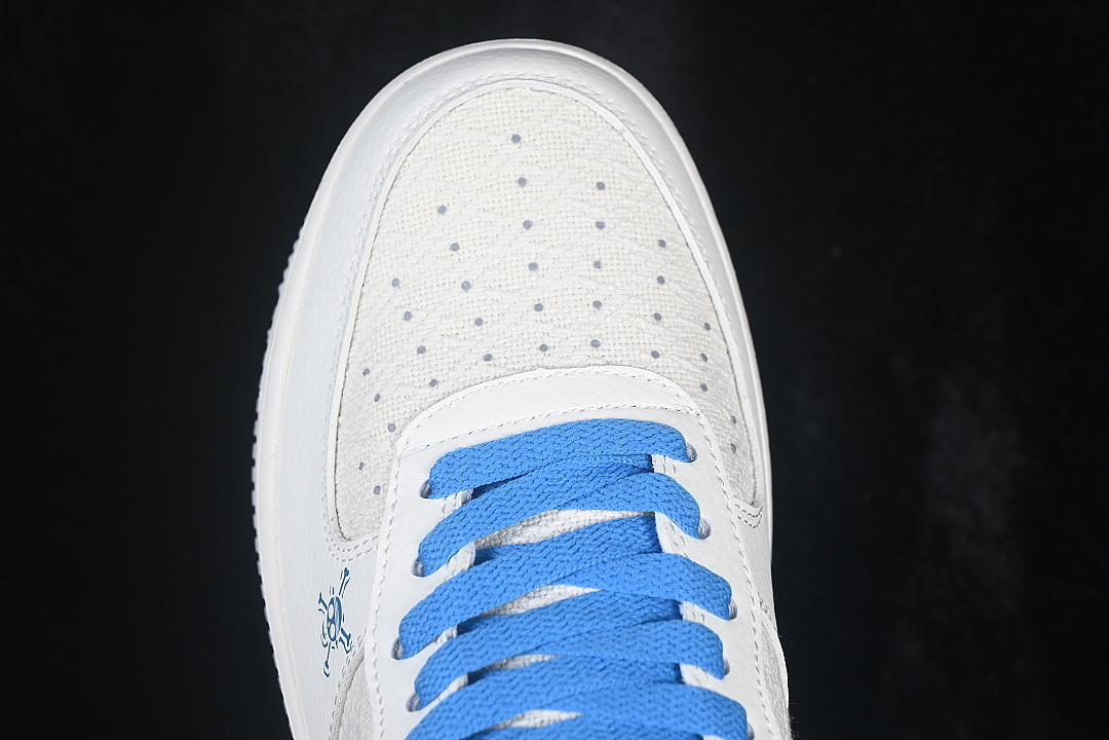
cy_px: 370
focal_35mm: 75
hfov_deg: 27.0
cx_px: 554
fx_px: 2310
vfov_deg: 18.2
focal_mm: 50
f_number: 7.1
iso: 160
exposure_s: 1/80
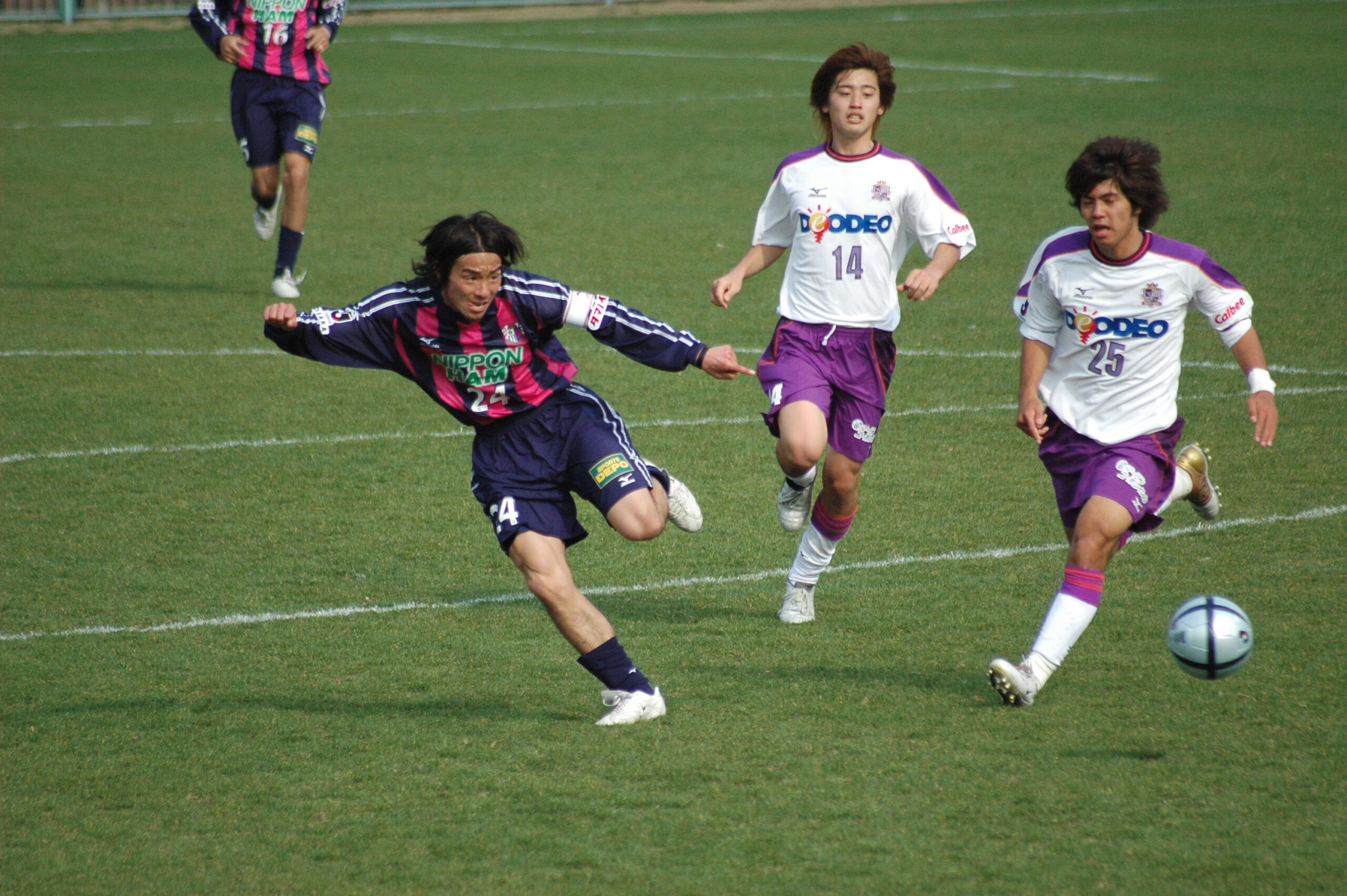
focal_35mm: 450
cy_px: 448
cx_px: 674
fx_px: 16822
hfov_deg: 4.6
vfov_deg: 3.0
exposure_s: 1/2000
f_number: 5.6
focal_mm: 300
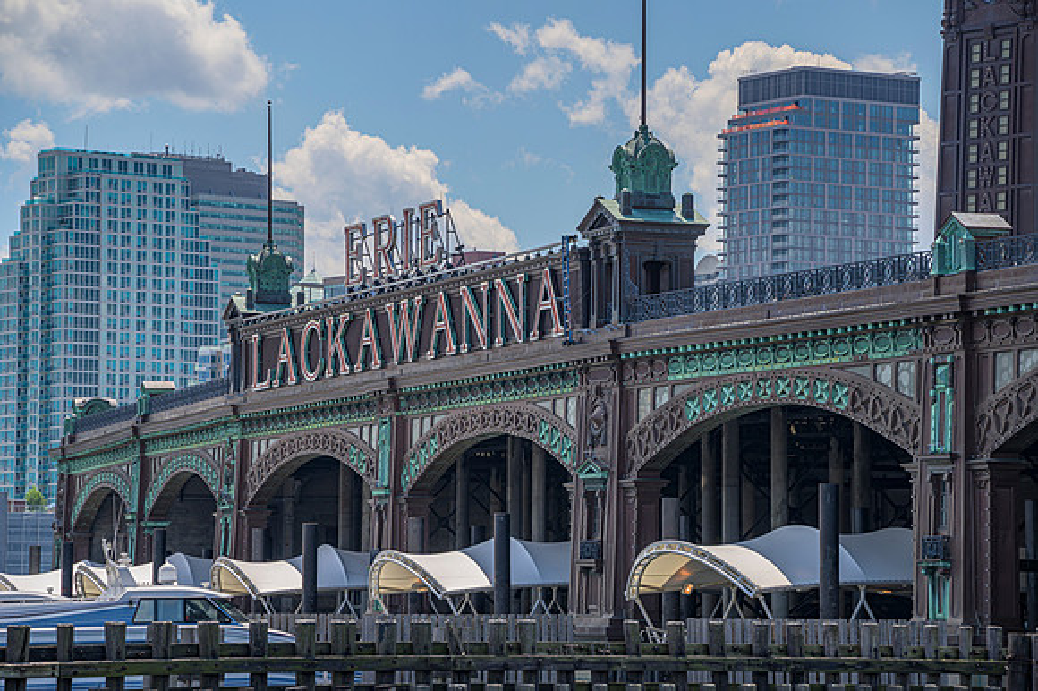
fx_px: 3890
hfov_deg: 15.2
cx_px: 519
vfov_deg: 10.1
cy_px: 346
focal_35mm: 135
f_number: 5.6
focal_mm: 135
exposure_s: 1/320
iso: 100
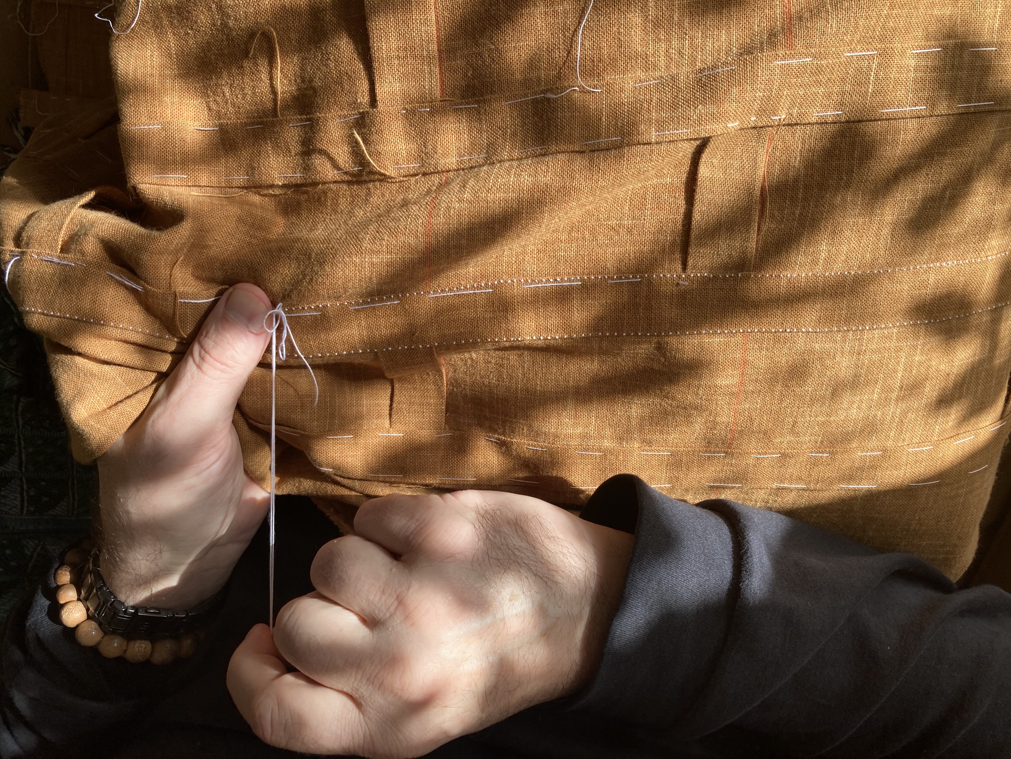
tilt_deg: -72.0
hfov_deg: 63.4
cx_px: 506
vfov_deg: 49.7
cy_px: 380
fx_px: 818
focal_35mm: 28
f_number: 1.8
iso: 20
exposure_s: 1/302
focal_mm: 3.99
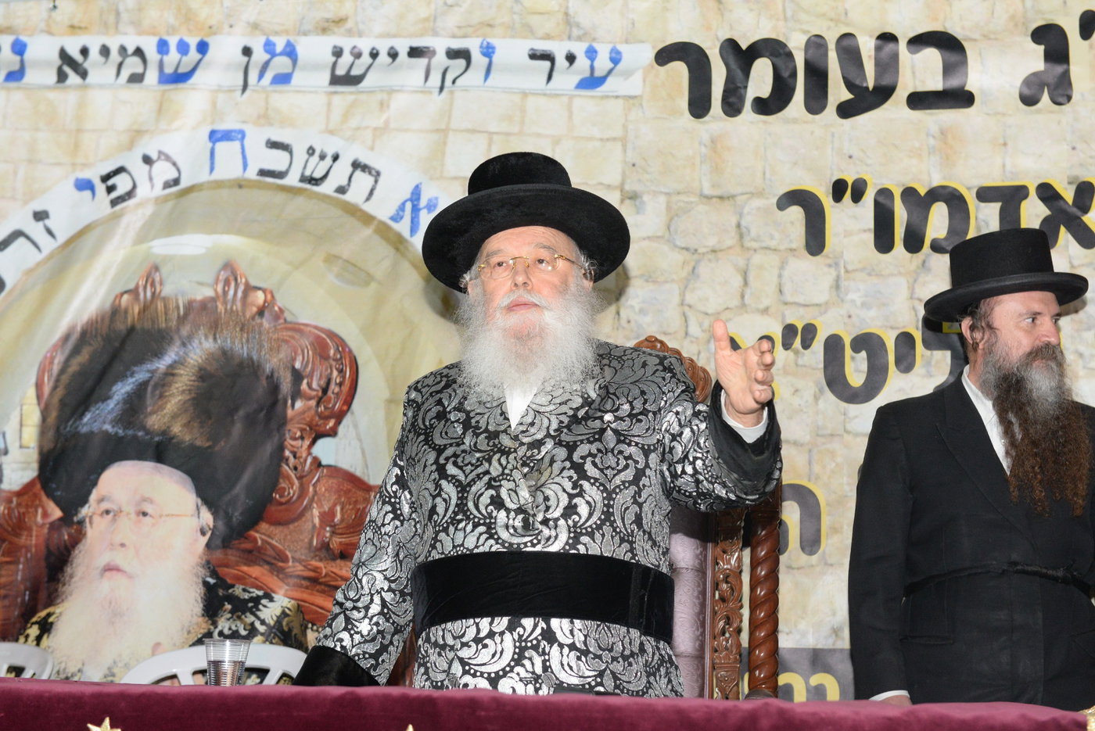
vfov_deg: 19.5
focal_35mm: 70
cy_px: 366
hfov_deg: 28.8
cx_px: 548
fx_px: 2130
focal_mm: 70
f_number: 5.6
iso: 2500
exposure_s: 1/200
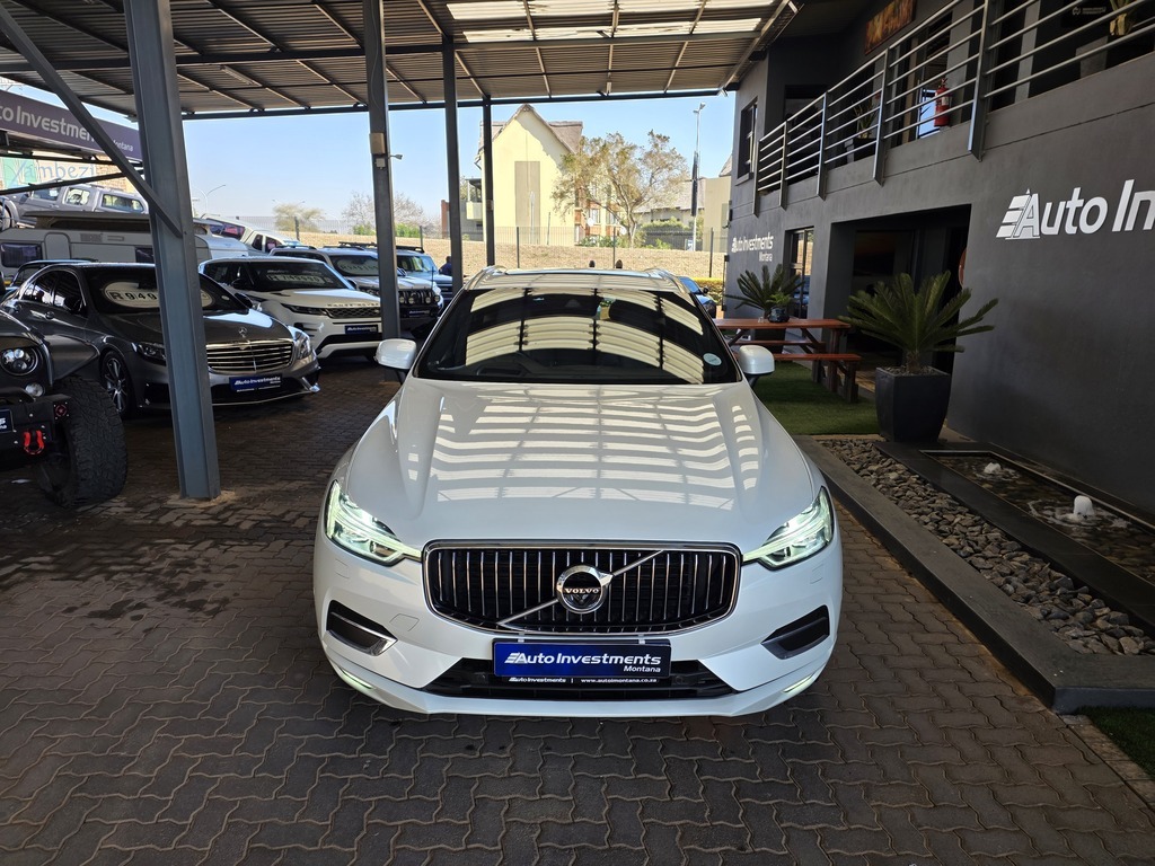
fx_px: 767
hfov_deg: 73.9
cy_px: 433
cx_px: 578
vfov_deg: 58.9
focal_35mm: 23
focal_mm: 6.25
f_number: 1.7
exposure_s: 1/100
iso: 12
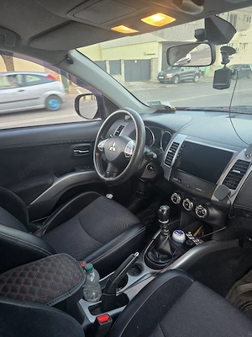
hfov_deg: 58.9
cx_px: 126
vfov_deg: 73.9
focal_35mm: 23
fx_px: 223
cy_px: 168
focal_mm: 6.3
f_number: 1.7
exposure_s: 1/101
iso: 320
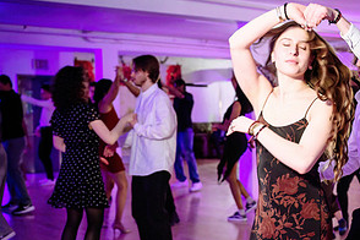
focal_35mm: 64
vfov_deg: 21.1
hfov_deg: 30.4
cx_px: 306
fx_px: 640
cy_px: 180
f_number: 2
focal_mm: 28
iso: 2000
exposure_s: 1/125
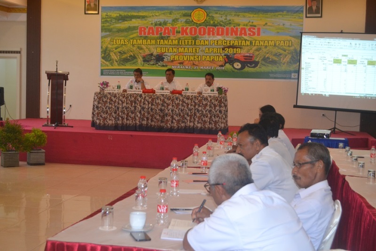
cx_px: 188
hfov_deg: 37.8
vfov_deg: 25.8
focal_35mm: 52
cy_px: 126
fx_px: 549
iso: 1250
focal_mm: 35
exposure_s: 1/60
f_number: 5
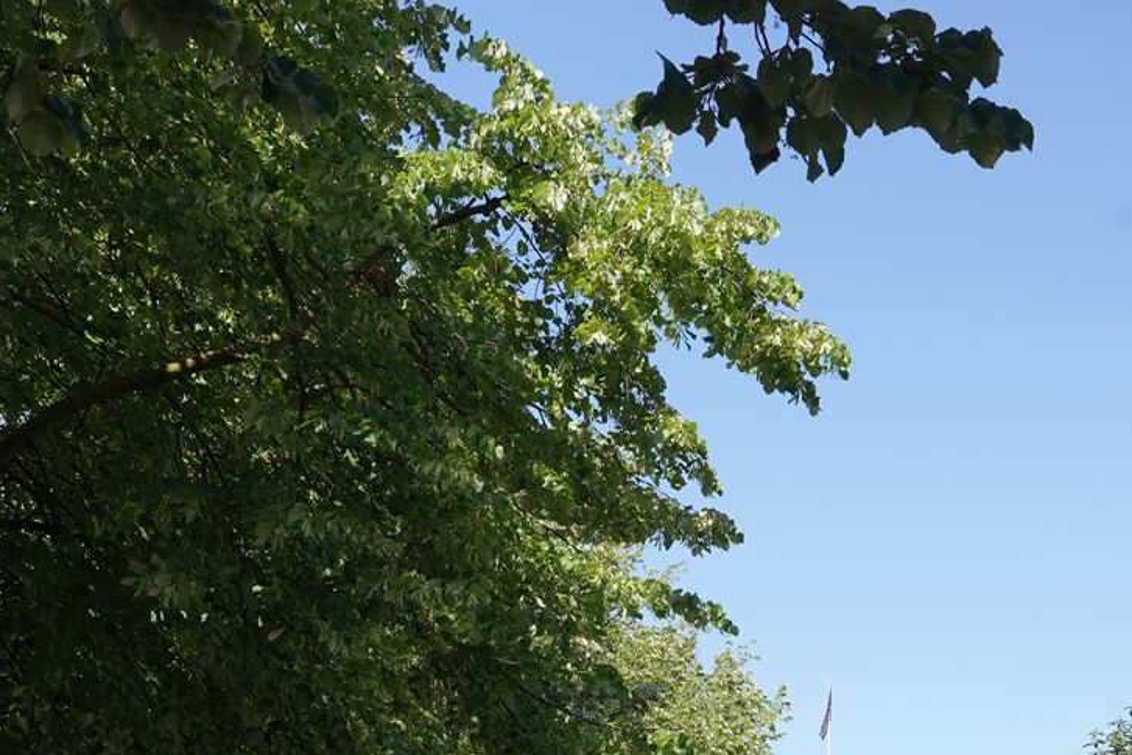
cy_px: 962
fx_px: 2076
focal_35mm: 66
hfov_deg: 30.4
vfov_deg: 19.2
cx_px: 694
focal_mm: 24
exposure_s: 1/100
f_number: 11
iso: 100
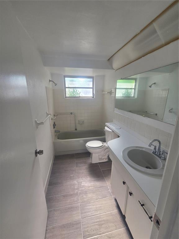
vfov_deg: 106.2
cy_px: 120
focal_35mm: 13
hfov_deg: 89.9
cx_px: 90
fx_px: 90
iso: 50
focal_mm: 2.2
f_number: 2.2
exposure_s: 1/120
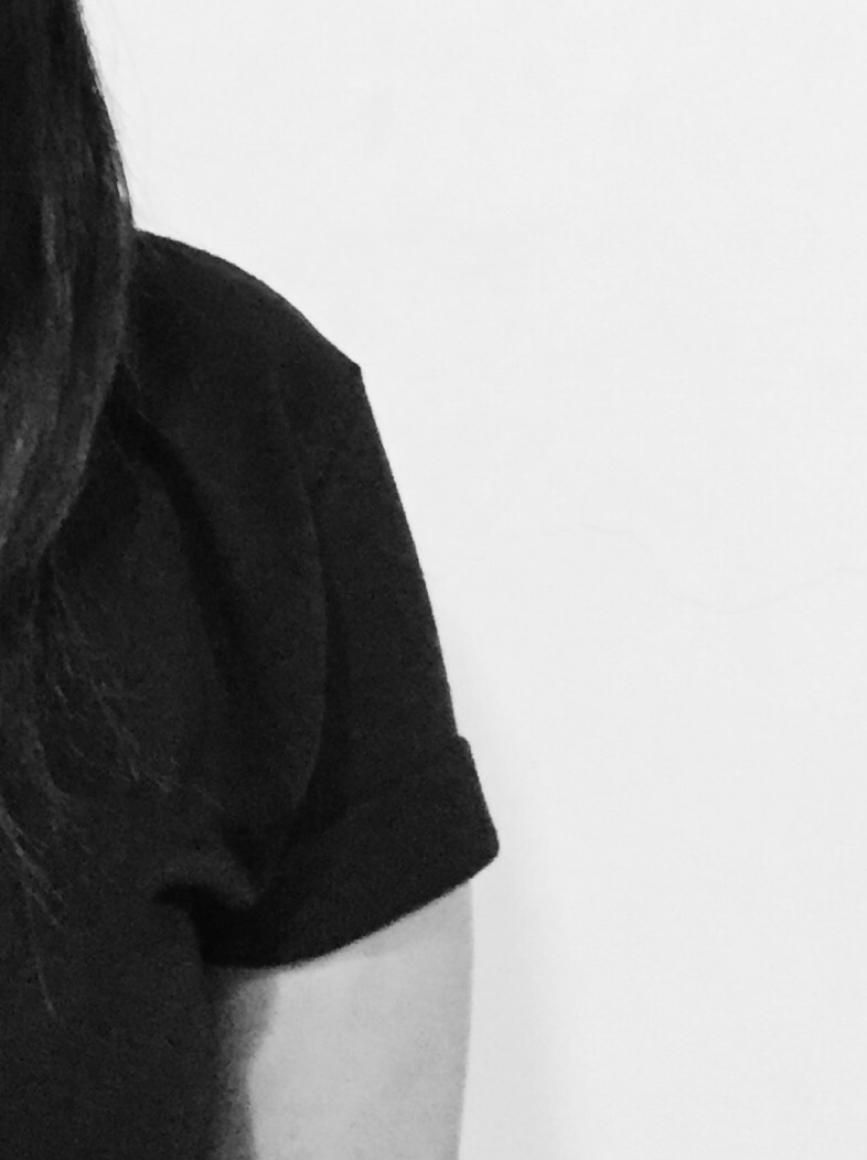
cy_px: -219
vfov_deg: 20.4
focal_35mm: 90
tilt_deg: -3.0
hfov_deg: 15.2
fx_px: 3013
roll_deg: -1.8
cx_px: -429
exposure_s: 1/15
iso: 500
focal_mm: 4.15
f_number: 2.2
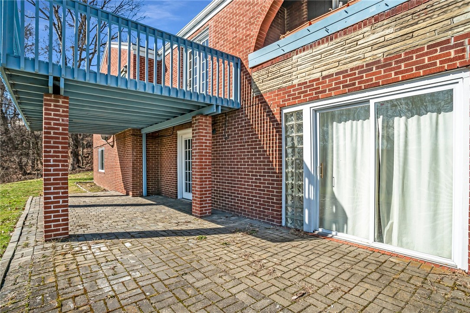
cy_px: 156
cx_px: 235
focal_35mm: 17
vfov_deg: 70.5
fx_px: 222
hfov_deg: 93.3
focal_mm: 17
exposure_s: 1/1600
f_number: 8
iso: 400
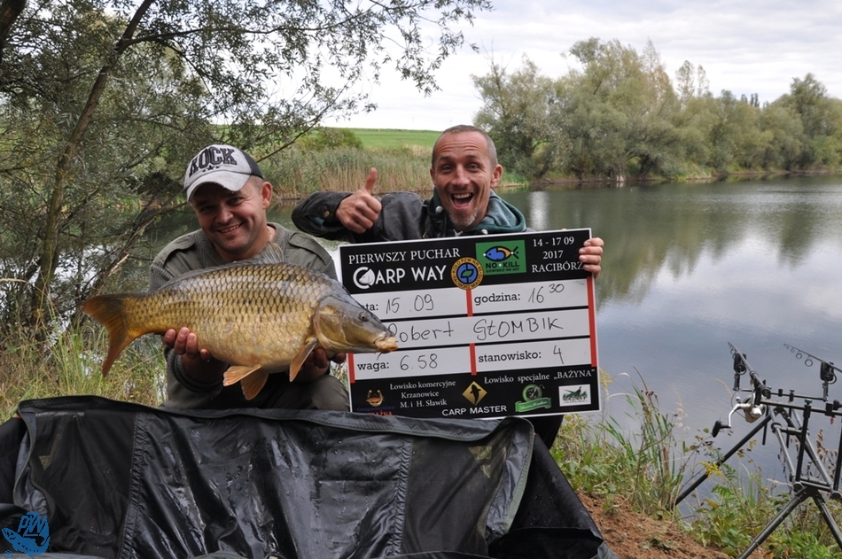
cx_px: 421
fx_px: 736
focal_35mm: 32
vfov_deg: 41.6
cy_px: 280
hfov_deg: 59.5
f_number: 8
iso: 400
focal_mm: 21
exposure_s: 1/80
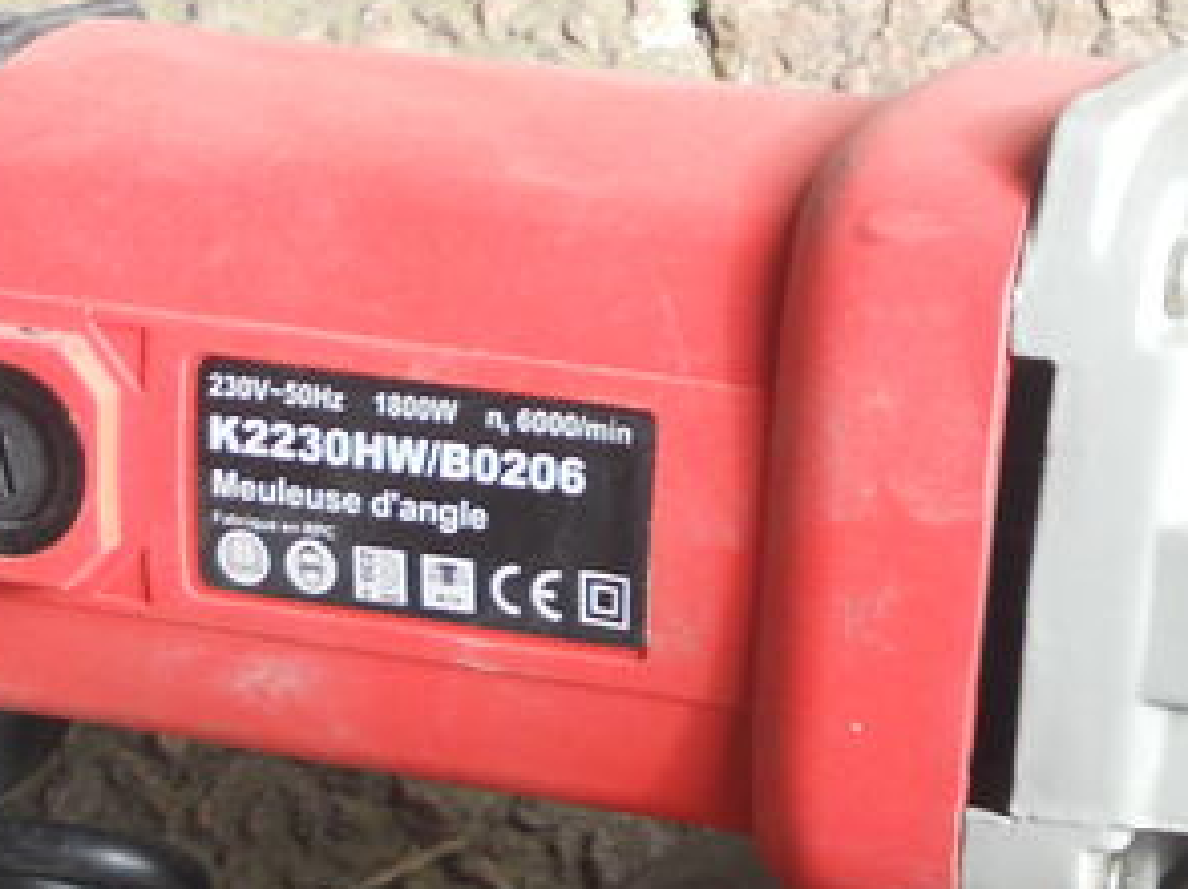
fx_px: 3738
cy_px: 1455
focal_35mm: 109
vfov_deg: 12.7
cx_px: 602
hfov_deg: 18.1
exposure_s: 1/80
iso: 80
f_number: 3.5
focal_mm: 5.8
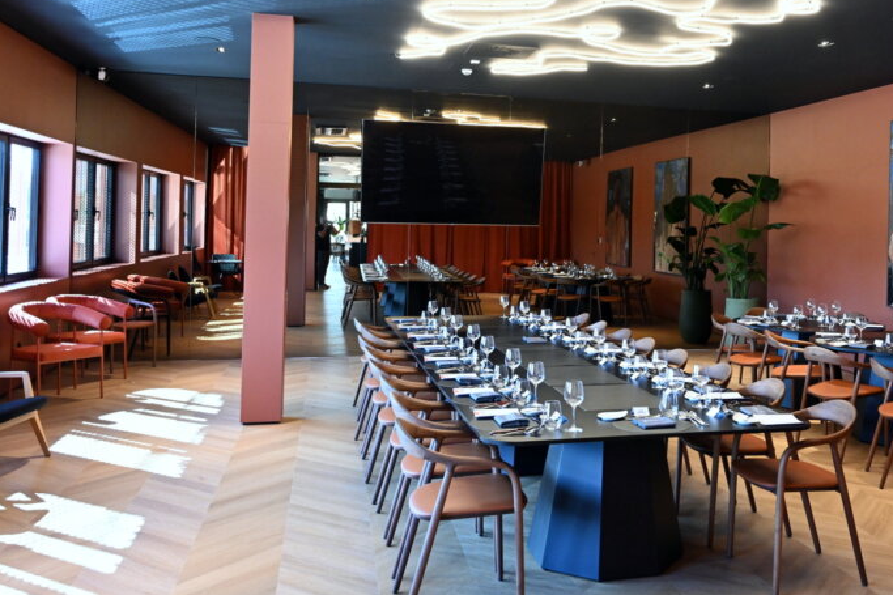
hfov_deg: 52.0
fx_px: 893
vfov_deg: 36.5
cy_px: 207
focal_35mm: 36
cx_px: 605
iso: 2000
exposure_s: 1/50
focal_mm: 24
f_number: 5.6
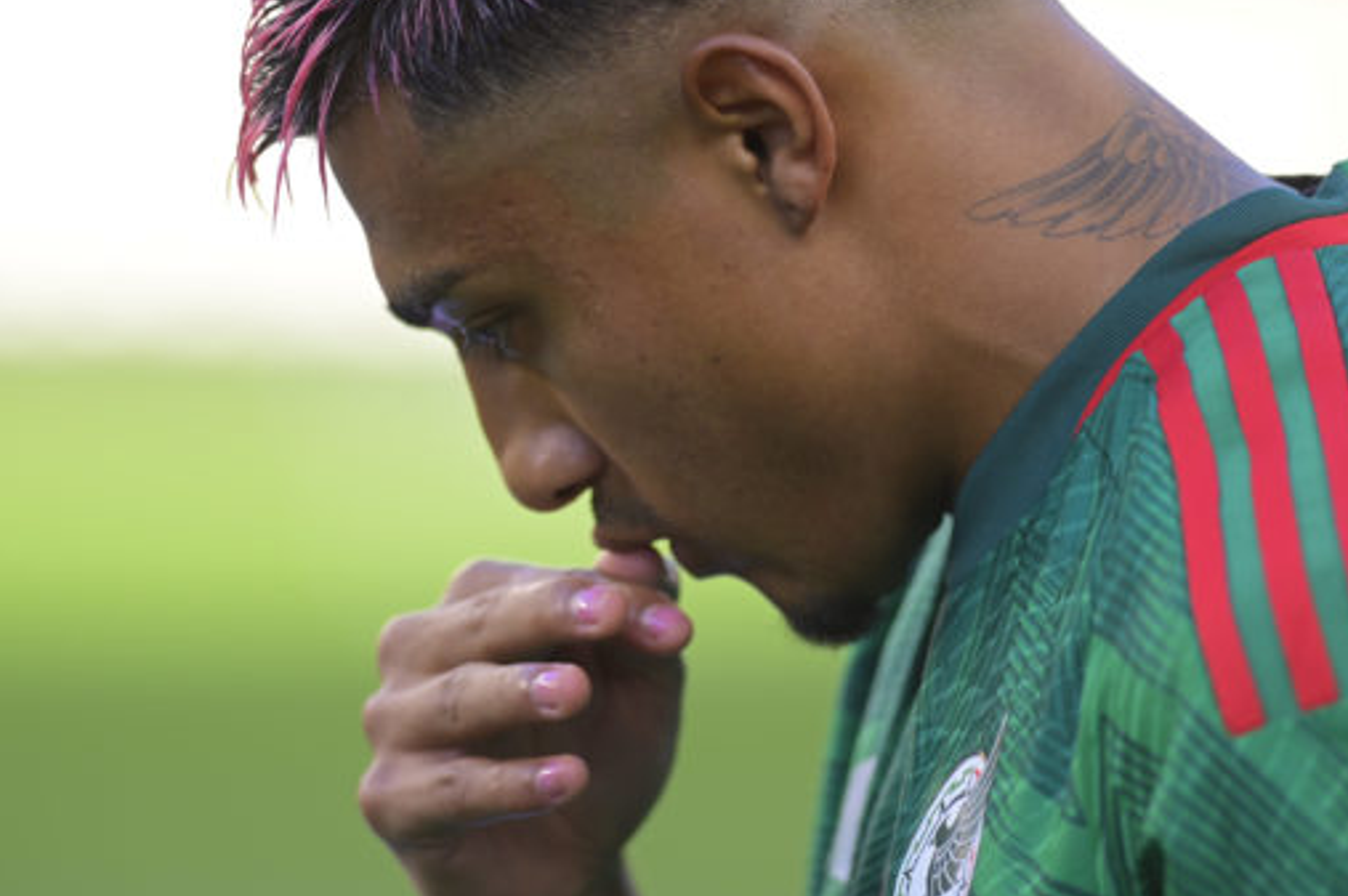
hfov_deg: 4.6
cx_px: 654
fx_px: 16609
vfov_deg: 3.1
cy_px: 267
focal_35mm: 444
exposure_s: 1/640
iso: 250
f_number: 2.8
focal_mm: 300
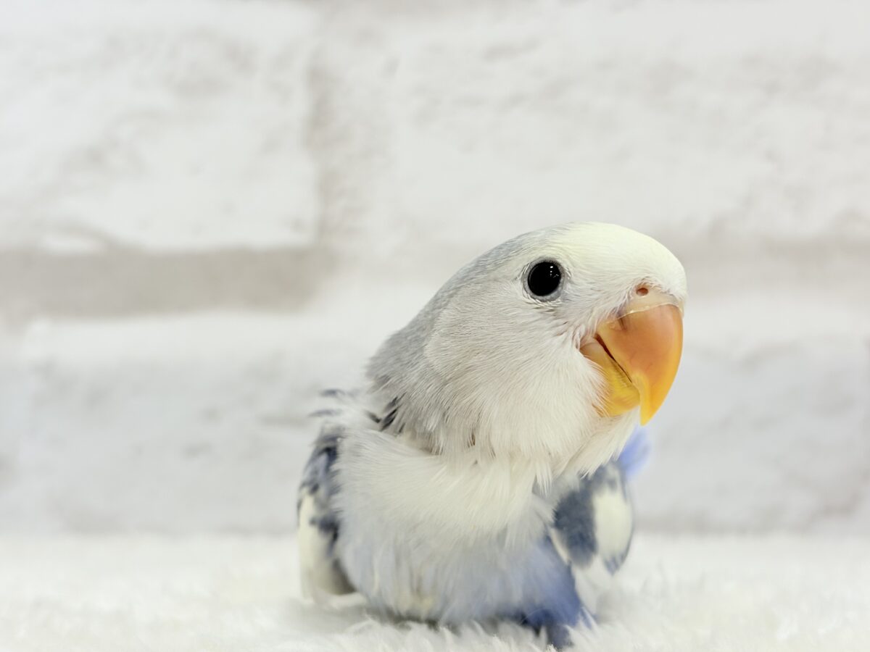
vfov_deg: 28.0
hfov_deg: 36.8
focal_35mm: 52
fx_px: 1307
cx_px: 435
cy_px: 326
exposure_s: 1/50
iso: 32
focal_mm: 5.96
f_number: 1.6
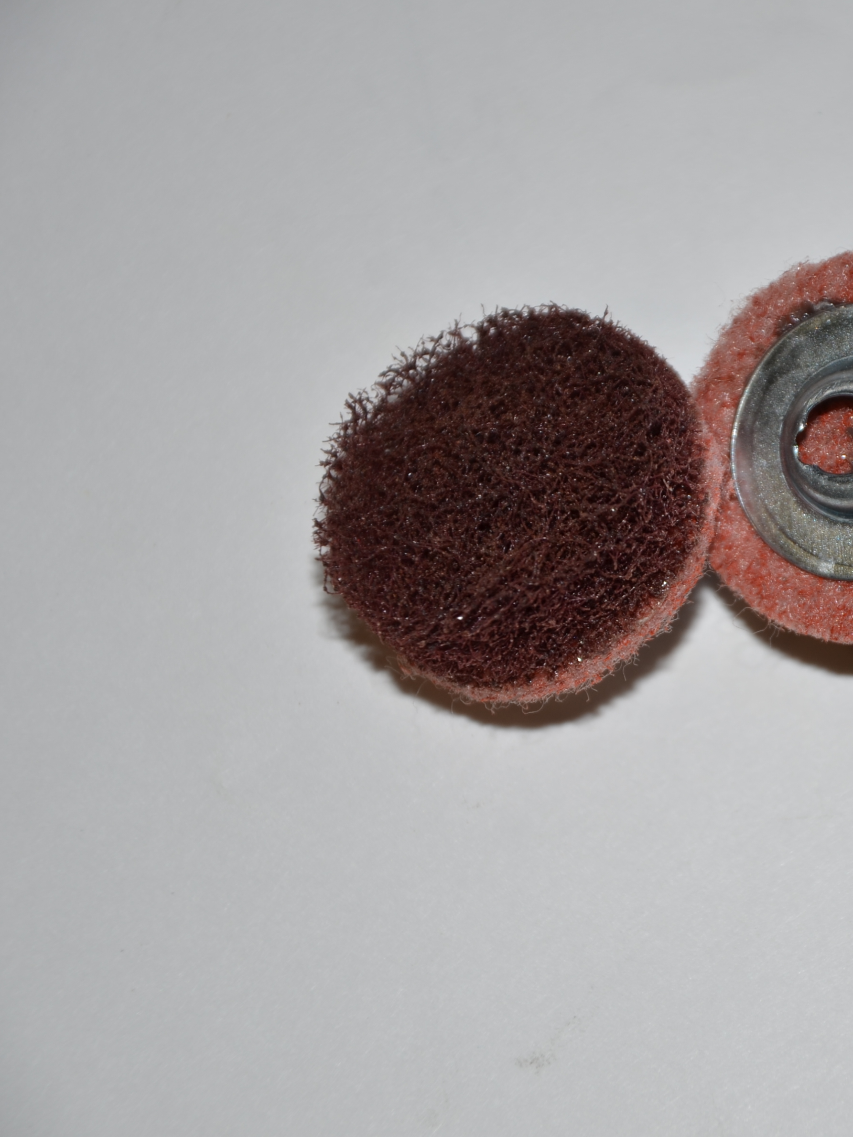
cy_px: 580
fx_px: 7713
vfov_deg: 8.4
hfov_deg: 6.3
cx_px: 810
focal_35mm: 235
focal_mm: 105
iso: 100
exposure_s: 1/60
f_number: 5.6
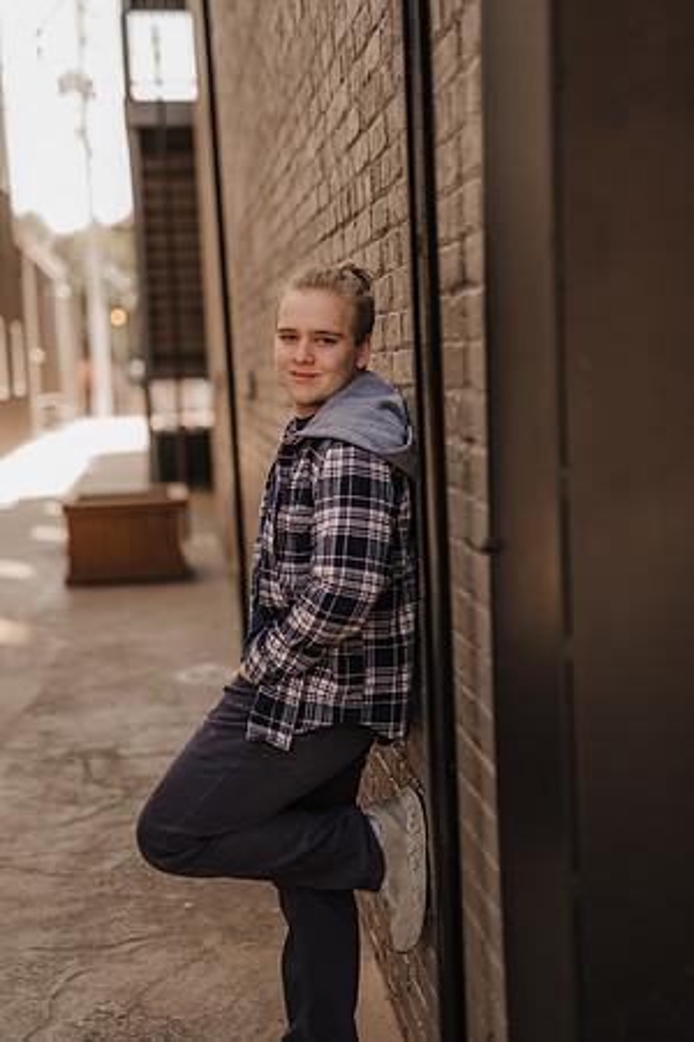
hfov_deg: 27.0
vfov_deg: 39.6
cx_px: 347
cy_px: 521
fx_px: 1446
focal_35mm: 50
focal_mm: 50
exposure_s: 1/640
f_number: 1.6
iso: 125
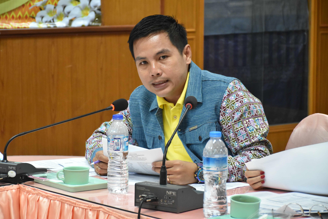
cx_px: 164
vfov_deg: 10.2
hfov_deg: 15.2
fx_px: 1230
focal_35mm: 135
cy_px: 110
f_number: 5.3
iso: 3200
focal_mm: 90
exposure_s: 1/100
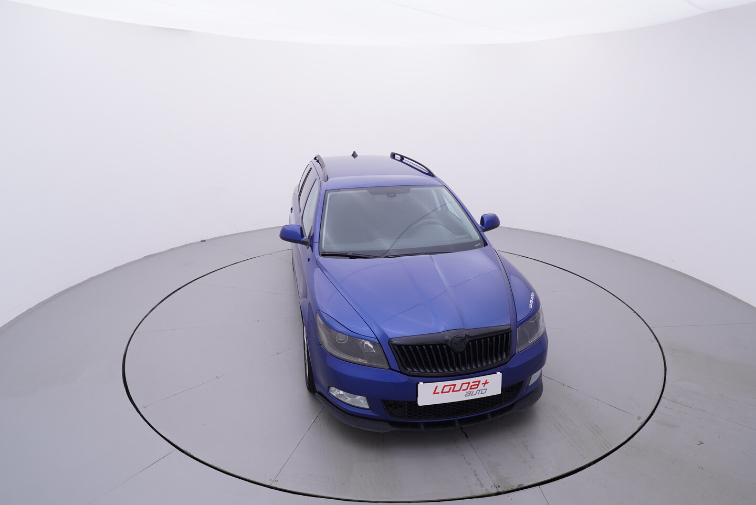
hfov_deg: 77.3
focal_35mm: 22
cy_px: 252
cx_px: 378
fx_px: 473
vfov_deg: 56.2
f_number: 5
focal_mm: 15
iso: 200
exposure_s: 1/80
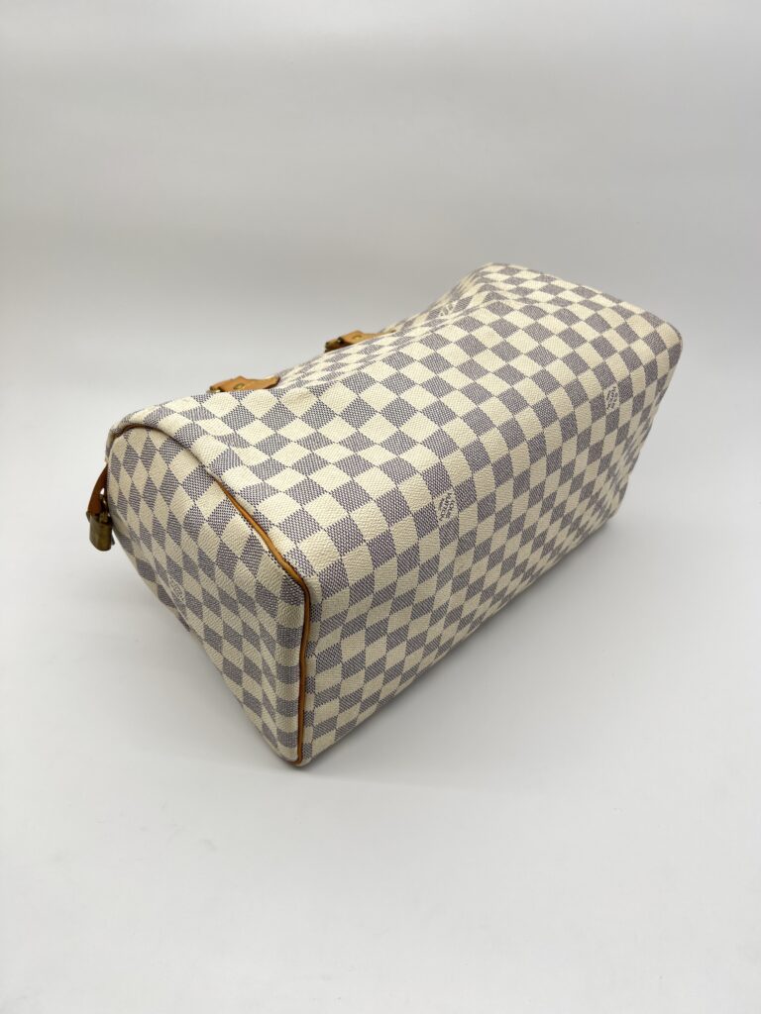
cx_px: 380
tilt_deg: -35.9
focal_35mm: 26
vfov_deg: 67.3
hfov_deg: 53.1
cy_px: 507
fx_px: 762
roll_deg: -0.6
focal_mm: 5.7
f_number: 1.5
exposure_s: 1/165
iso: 40
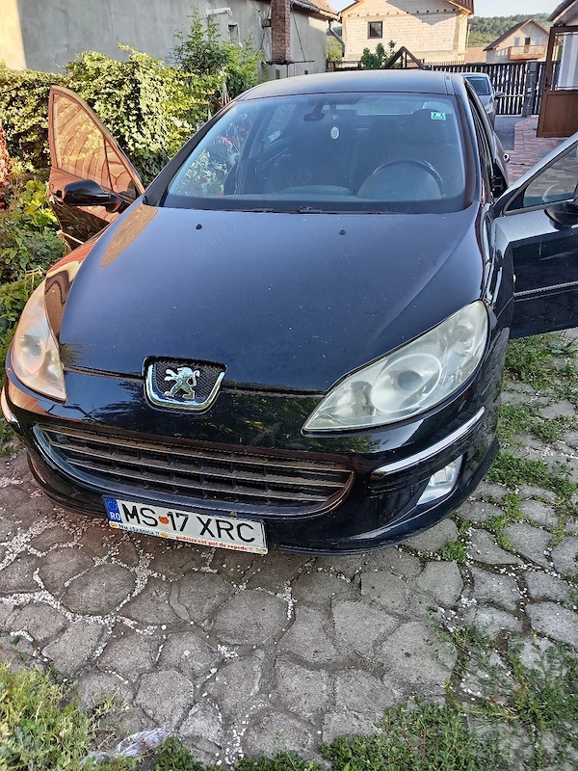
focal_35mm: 27
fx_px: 601
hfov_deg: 51.4
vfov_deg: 65.3
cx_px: 289
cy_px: 386
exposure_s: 1/33.3
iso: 105
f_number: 1.8
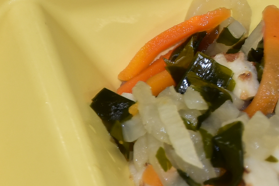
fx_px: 3193
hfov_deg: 5.0
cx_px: 50
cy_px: 139
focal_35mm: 412
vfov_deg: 3.3
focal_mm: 78
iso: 400
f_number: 5.6
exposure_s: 1/60
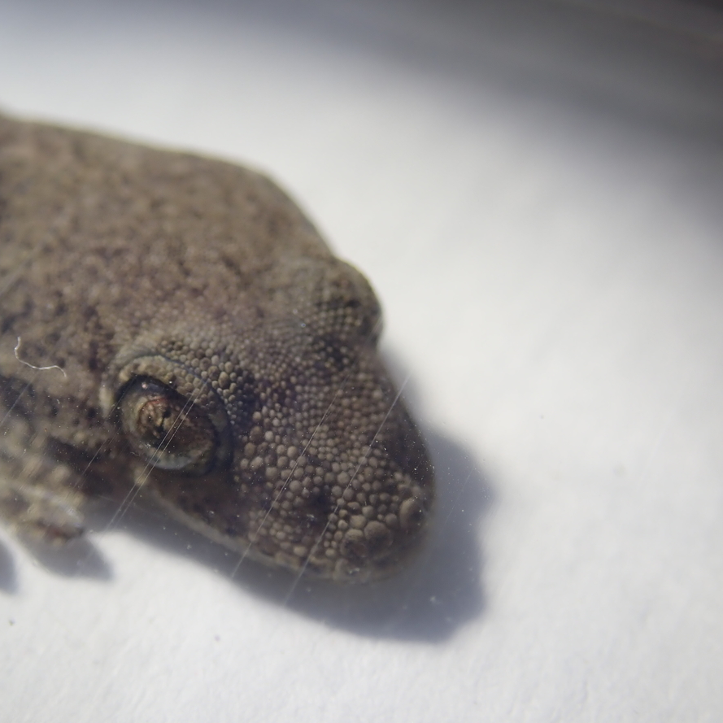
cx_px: 251
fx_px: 1607
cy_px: 362
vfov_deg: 25.4
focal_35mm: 68
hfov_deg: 25.2
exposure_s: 1/500
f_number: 5
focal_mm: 10.29
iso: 100
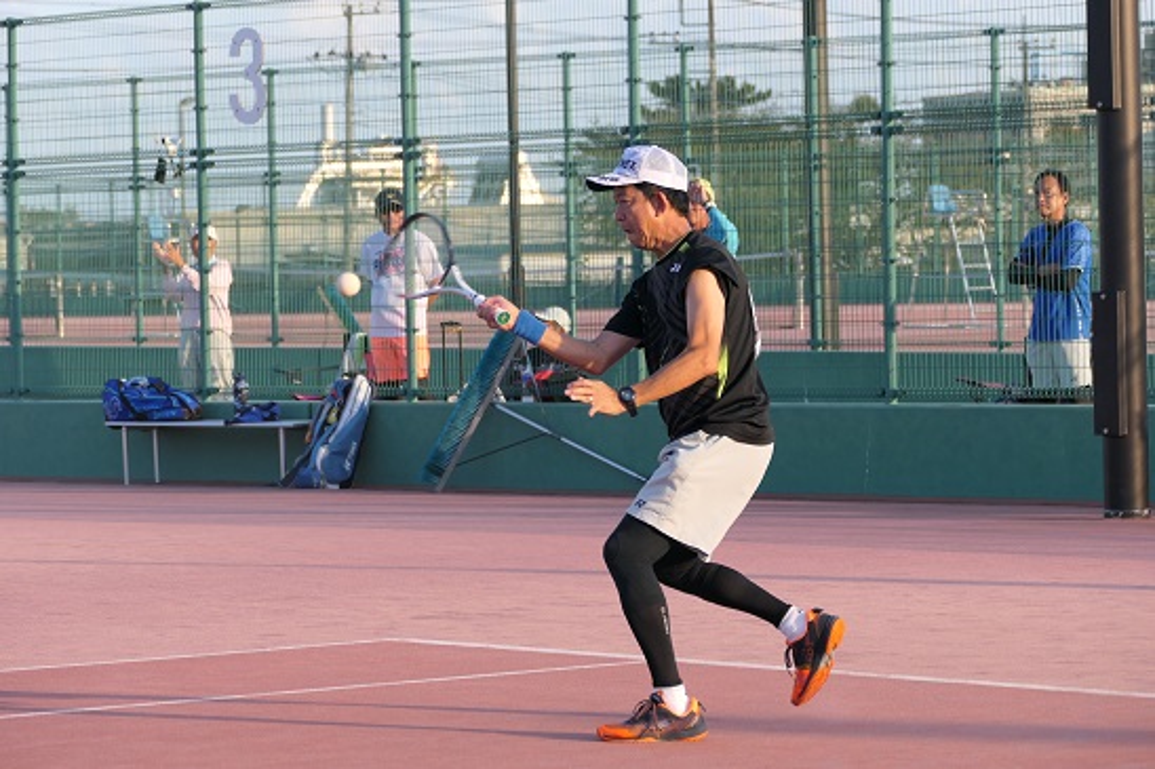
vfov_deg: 8.1
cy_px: 384
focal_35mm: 170
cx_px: 578
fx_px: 5452
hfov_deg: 12.1
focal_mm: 61.93
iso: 200
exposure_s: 1/500
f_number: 4
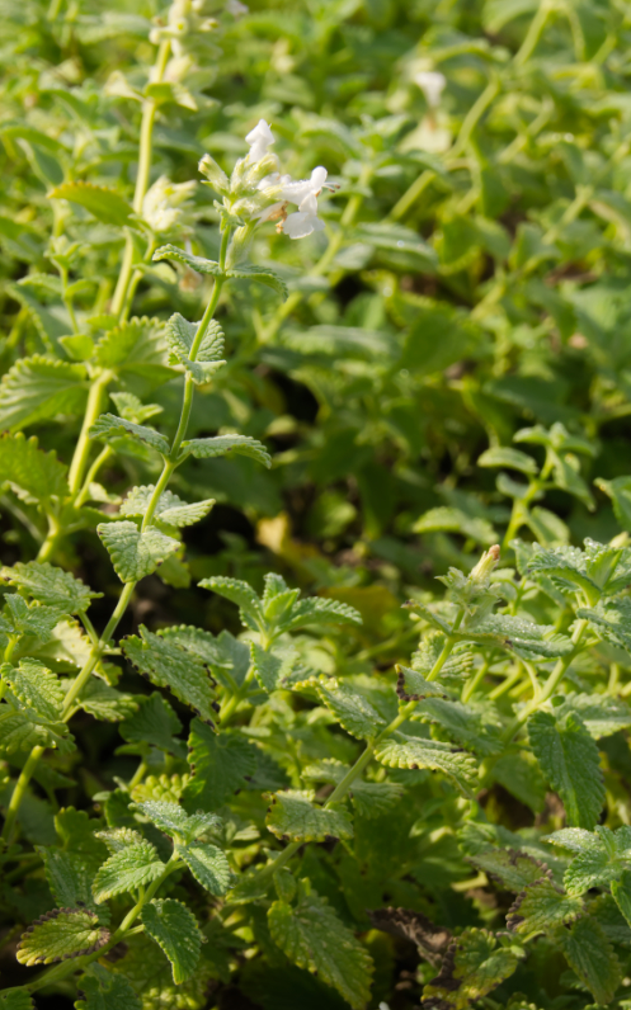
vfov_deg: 16.5
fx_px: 3491
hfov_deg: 10.3
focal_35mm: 127
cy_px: 506
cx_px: 253
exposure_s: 1/100
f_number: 13
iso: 200
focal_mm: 55
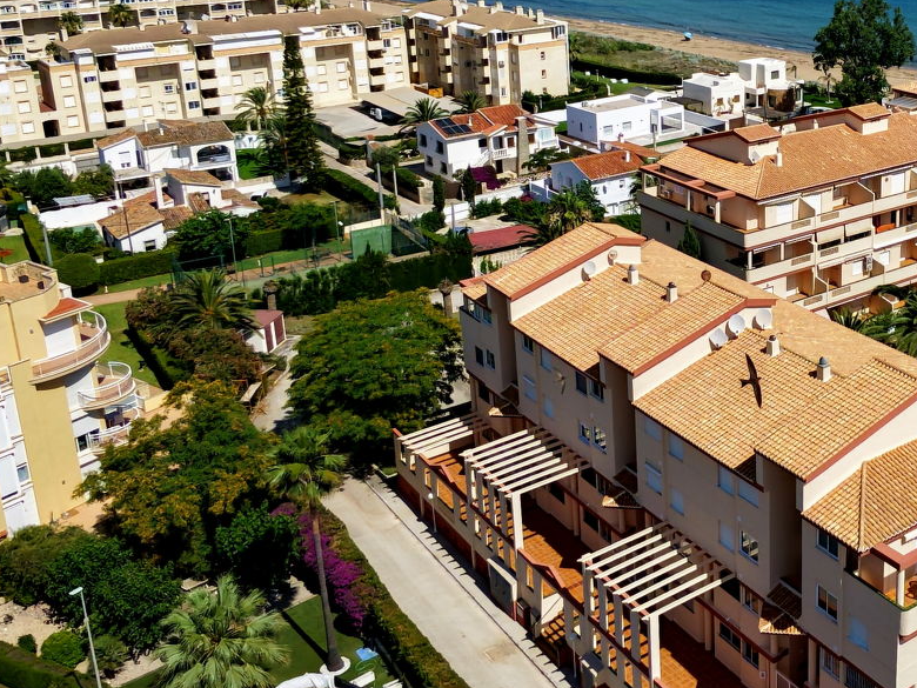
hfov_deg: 42.1
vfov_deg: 33.7
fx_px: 1113
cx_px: 777
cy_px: 173
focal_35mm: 42
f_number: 2.2
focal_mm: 3.05
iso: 150
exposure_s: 1/2500
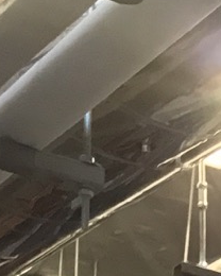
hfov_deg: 6.5
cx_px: 911
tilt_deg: +8.1
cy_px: 654
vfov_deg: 9.2
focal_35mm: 189
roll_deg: +0.4
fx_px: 1545
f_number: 1.8
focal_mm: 3.99
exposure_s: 1/30
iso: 100
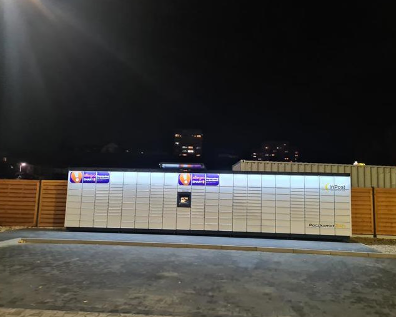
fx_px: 328
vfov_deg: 51.6
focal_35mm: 28
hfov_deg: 62.1
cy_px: 157
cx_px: 211
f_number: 1.8
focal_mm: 5.4
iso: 640
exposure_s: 1/33
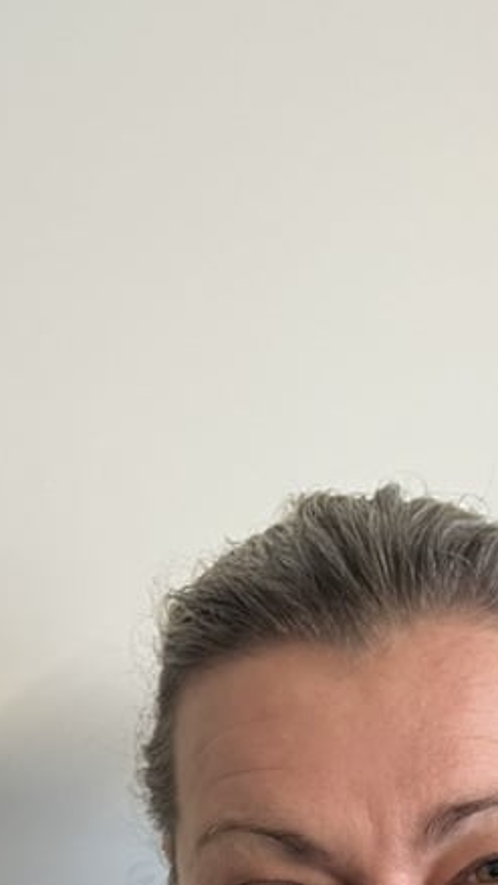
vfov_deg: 29.3
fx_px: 1549
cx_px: 444
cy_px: 931
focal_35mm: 66
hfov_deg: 18.0
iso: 200
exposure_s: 1/50
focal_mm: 5.7
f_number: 1.5
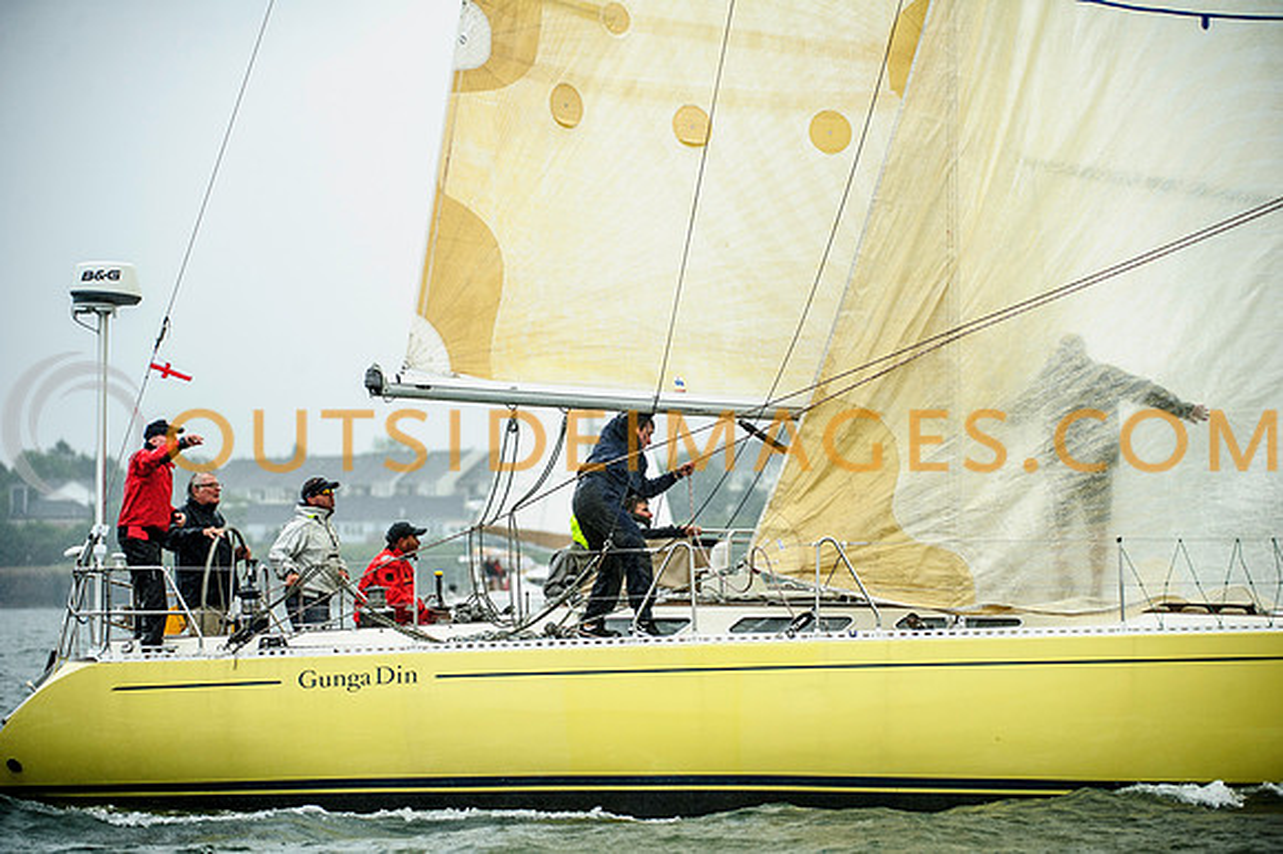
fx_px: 7215
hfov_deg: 10.2
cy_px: 427
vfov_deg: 6.8
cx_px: 642
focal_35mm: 203
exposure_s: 1/800
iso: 640
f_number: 5
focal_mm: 200
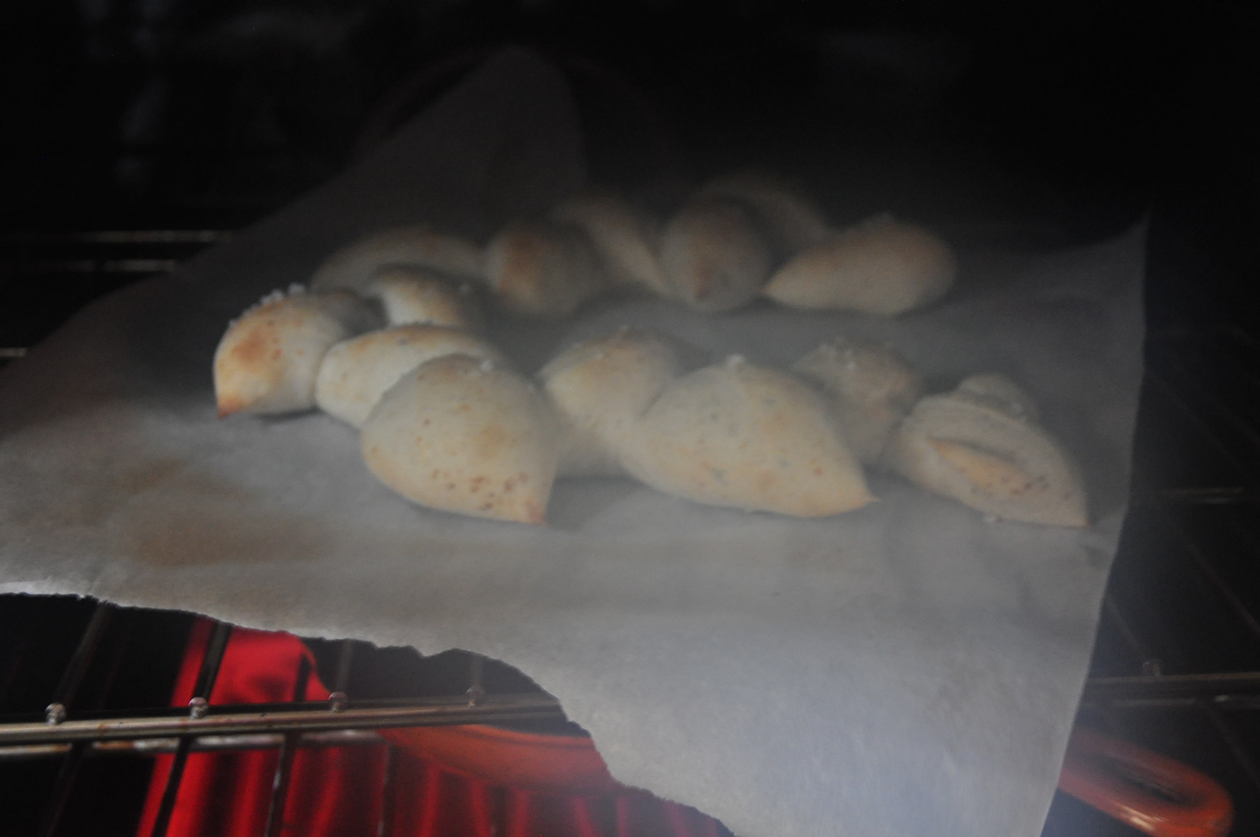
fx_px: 1783
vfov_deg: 26.4
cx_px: 630
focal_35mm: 51
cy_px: 418
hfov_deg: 38.9
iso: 1600
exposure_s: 1/10
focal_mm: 34
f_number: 4.2
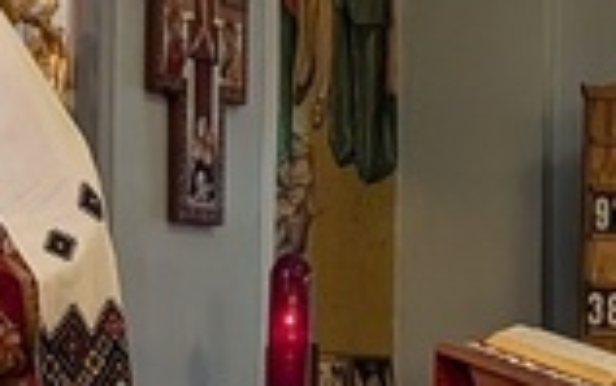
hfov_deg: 9.6
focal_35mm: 215
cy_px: 265
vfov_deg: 6.1
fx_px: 3612
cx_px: -177
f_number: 1.68
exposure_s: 1/120
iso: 739
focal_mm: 6.9
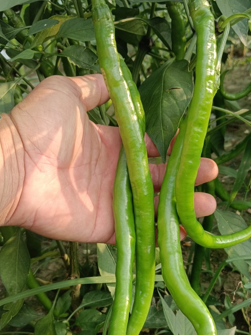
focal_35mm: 37
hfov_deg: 38.5
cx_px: 148
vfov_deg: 49.5
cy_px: 217
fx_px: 358
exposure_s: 1/100
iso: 104
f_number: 1.8
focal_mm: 4.05
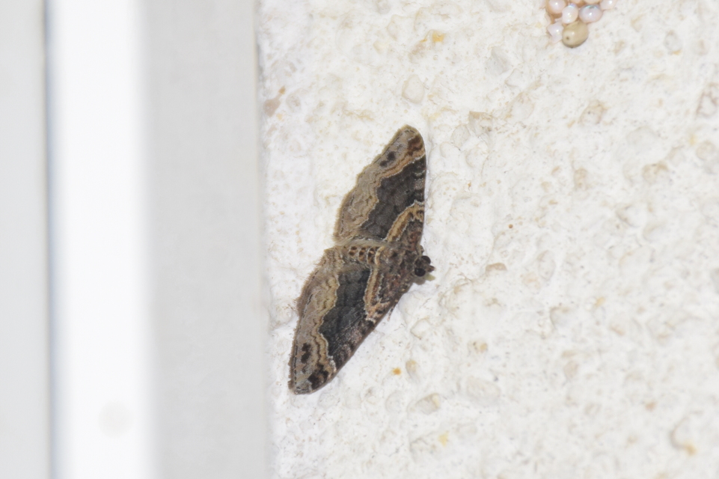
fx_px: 4192
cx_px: 360
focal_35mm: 210
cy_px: 240
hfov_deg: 9.8
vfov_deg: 6.5
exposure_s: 1/60
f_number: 7.1
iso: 320
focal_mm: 140
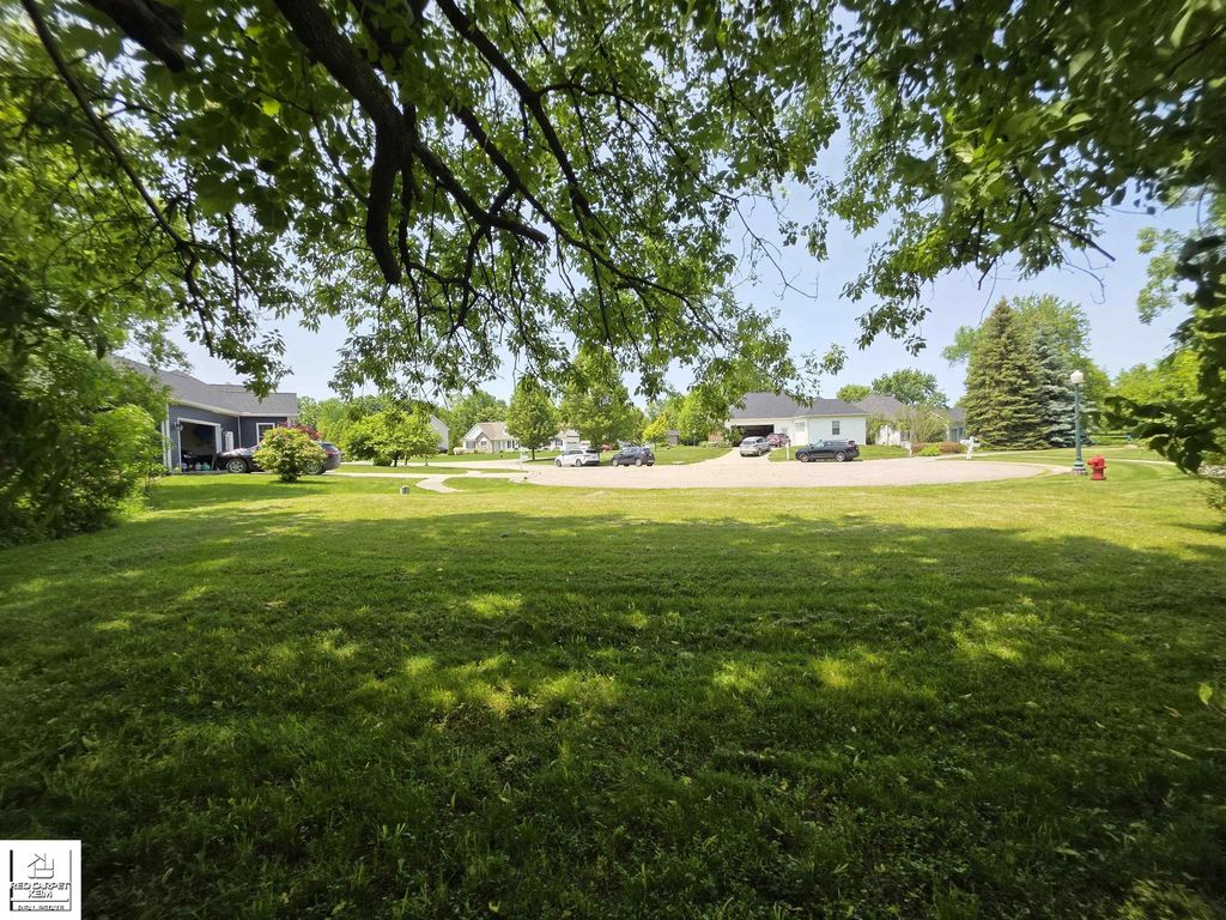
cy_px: 460
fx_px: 460
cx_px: 613
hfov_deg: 106.2
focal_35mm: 13
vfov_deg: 89.9
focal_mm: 2.2
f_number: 1.9
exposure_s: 1/963
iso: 40
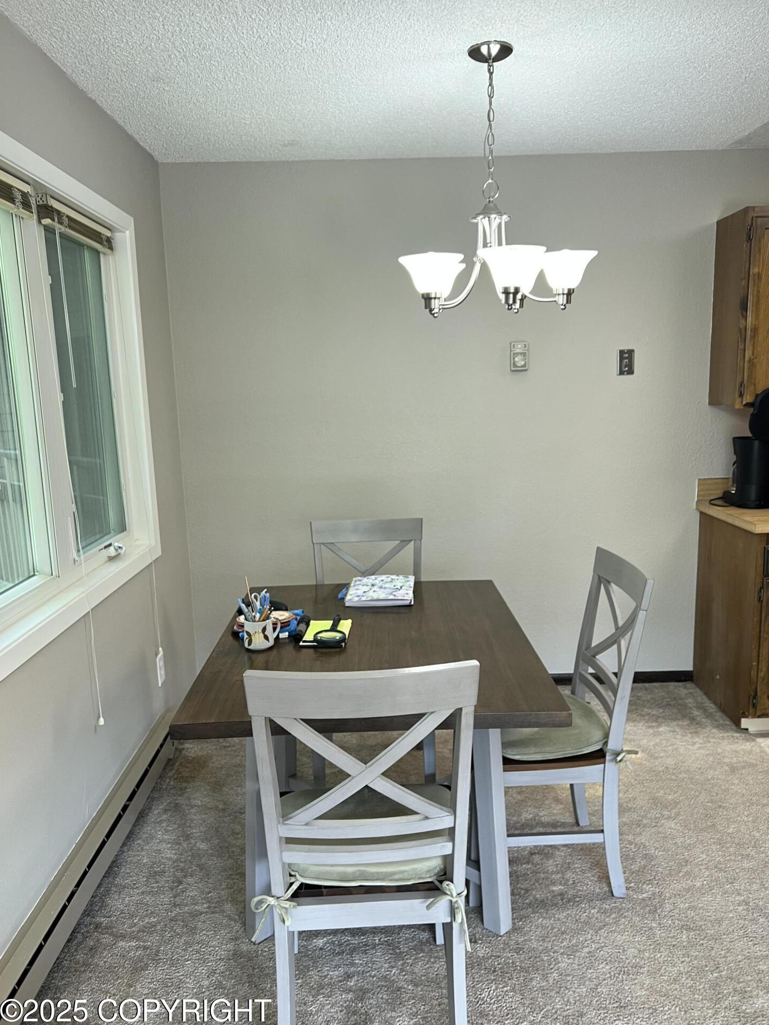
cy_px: 527
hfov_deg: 51.3
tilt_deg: -11.0
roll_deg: +2.1
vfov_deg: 65.3
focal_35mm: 27
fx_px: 800
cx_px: 397
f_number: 1.5
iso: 100
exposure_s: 1/60
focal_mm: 5.7
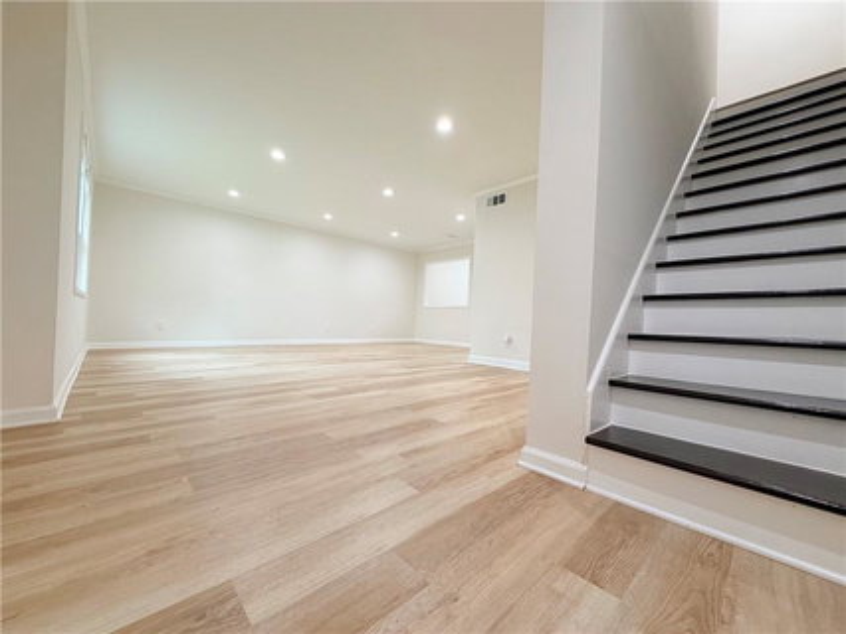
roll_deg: -1.7
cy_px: 317
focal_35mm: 14
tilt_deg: +0.6
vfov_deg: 85.6
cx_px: 423
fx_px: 342
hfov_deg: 102.1
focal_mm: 2.22
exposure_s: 1/60
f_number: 2.2
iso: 200
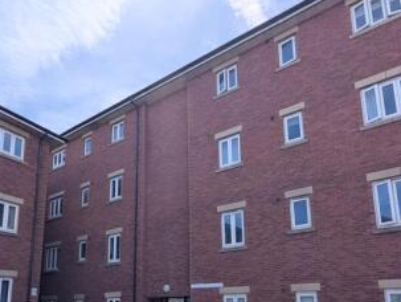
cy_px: 254
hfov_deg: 73.8
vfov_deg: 53.8
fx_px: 267
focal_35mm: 23
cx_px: 188
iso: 44
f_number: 1.7
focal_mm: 2.02
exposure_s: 1/3436
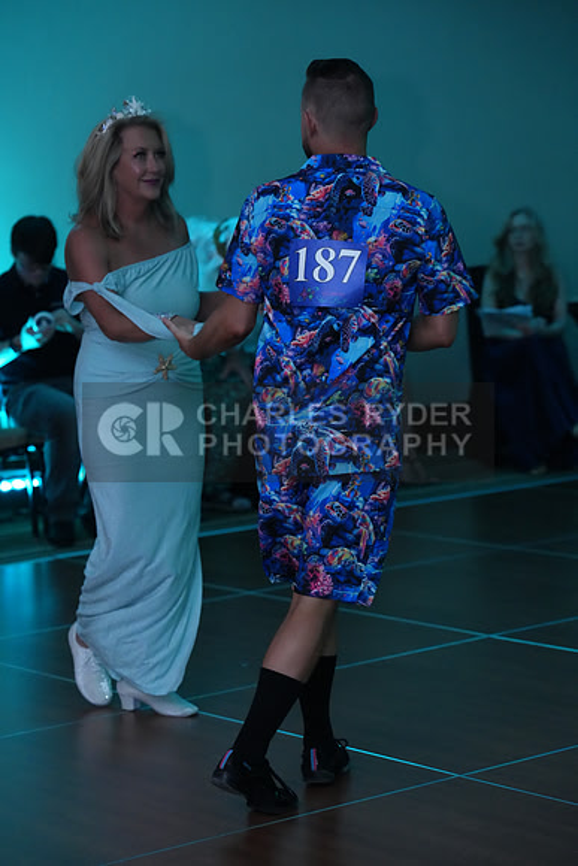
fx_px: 2431
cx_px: 289
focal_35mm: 101
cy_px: 433
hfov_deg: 13.6
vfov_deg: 20.2
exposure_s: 1/200
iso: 8000
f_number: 4.5
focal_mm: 101
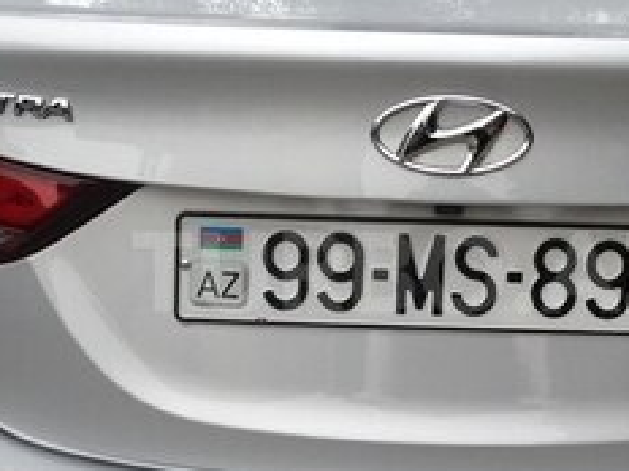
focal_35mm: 94
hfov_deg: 20.8
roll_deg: -0.2
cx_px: 409
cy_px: 272
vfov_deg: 15.7
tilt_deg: -16.8
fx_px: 1708
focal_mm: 4.12
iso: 50
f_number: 2.4
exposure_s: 1/433
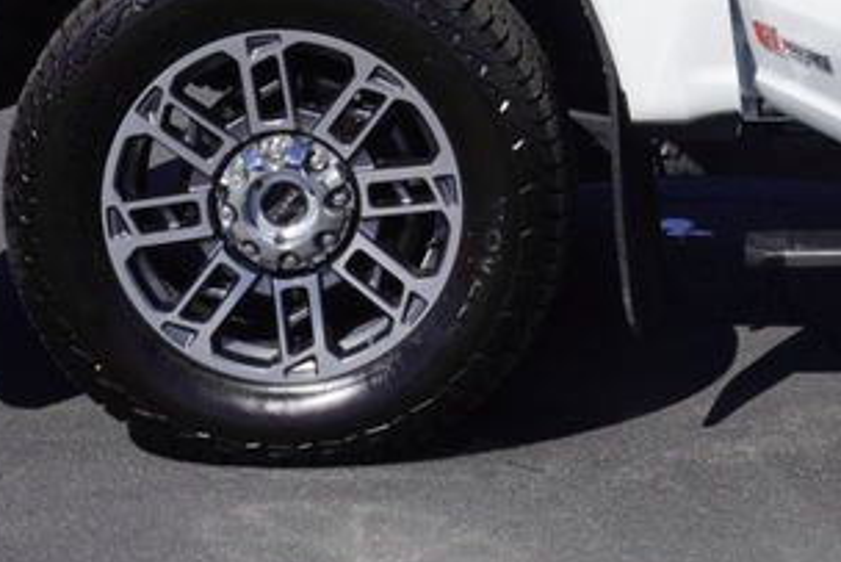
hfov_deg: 13.6
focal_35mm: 147
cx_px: 977
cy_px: -233
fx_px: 3428
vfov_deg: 9.2
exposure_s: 1/200
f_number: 11
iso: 100
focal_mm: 29
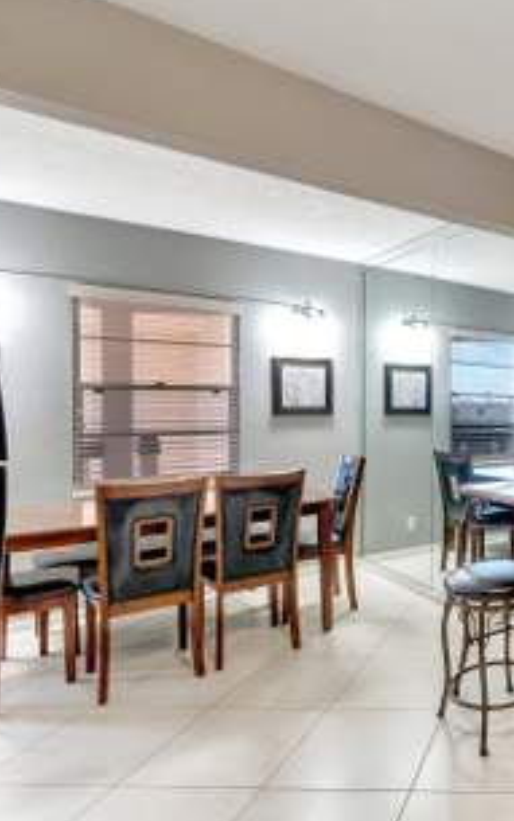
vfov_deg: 74.8
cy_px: 410
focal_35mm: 24
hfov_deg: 41.3
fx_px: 537
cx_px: 560
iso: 2200
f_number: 8
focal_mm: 10
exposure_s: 1/15
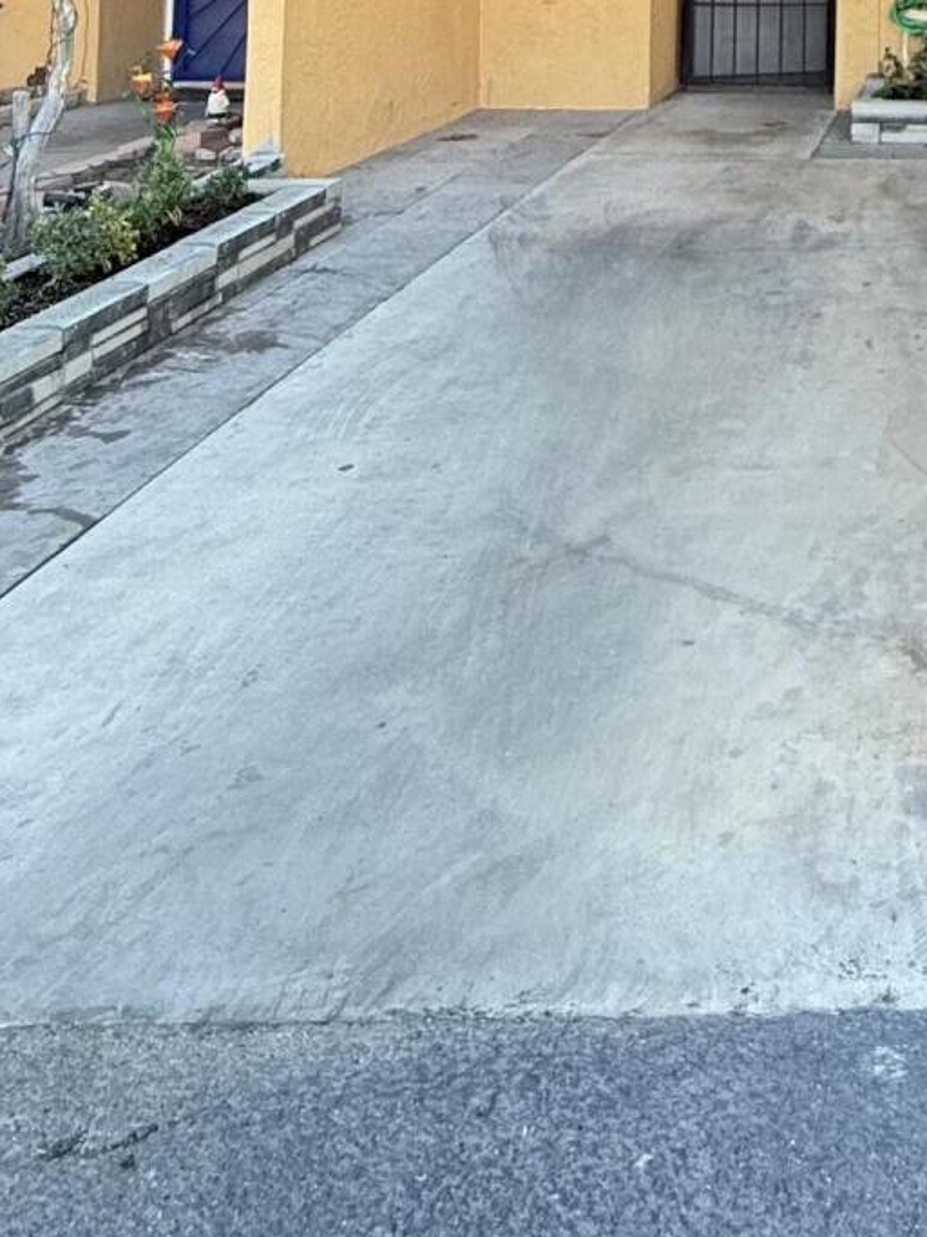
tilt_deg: +4.1
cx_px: 980
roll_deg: +0.0
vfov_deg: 36.6
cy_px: -203
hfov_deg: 31.7
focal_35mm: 41
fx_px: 1464
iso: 160
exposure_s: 1/99
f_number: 2.2
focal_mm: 2.22
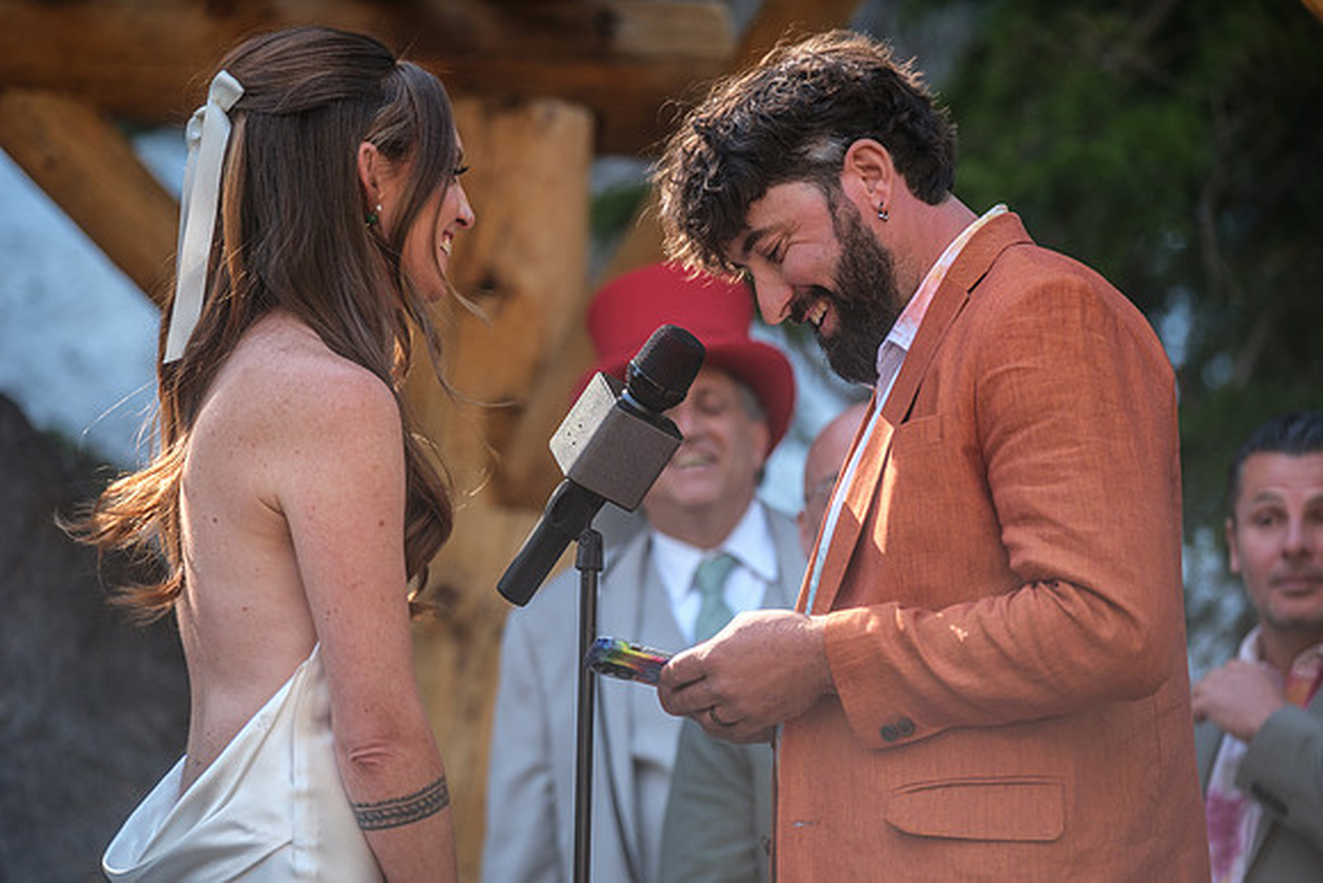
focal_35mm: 202
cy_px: 442
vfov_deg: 6.8
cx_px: 662
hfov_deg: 10.2
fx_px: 7425
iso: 400
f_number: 3.6
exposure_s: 1/210
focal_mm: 134.4
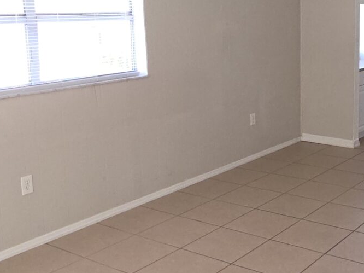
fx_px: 526
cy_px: 103
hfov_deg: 37.2
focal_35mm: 50
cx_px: 274
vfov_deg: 29.0
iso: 160
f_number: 1.9
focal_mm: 2.2
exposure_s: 1/60
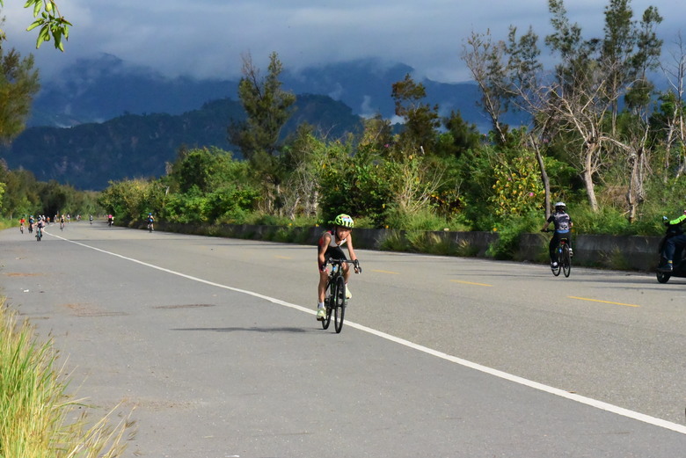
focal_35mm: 130
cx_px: 343
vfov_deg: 10.6
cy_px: 229
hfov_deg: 15.8
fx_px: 2478
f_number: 25
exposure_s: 1/4000
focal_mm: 130
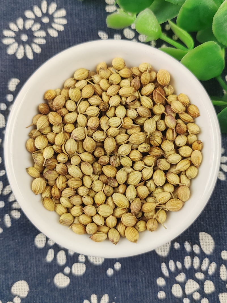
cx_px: 114
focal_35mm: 34
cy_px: 152
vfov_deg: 54.0
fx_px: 297
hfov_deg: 41.8
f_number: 1.8
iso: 400
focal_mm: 6.14
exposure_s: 1/100
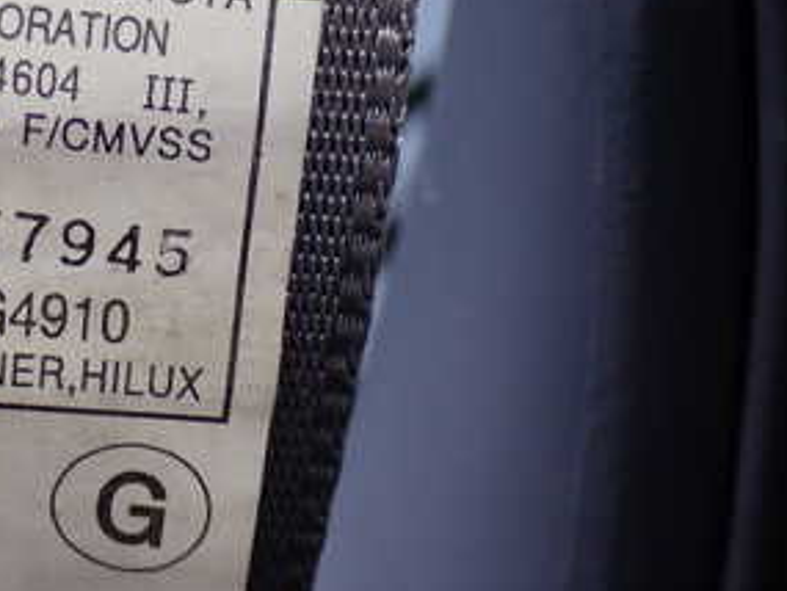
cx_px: 44
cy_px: 122
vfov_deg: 12.1
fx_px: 2775
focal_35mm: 122
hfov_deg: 15.9
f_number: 3.5
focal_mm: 10.35
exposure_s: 1/60
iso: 320
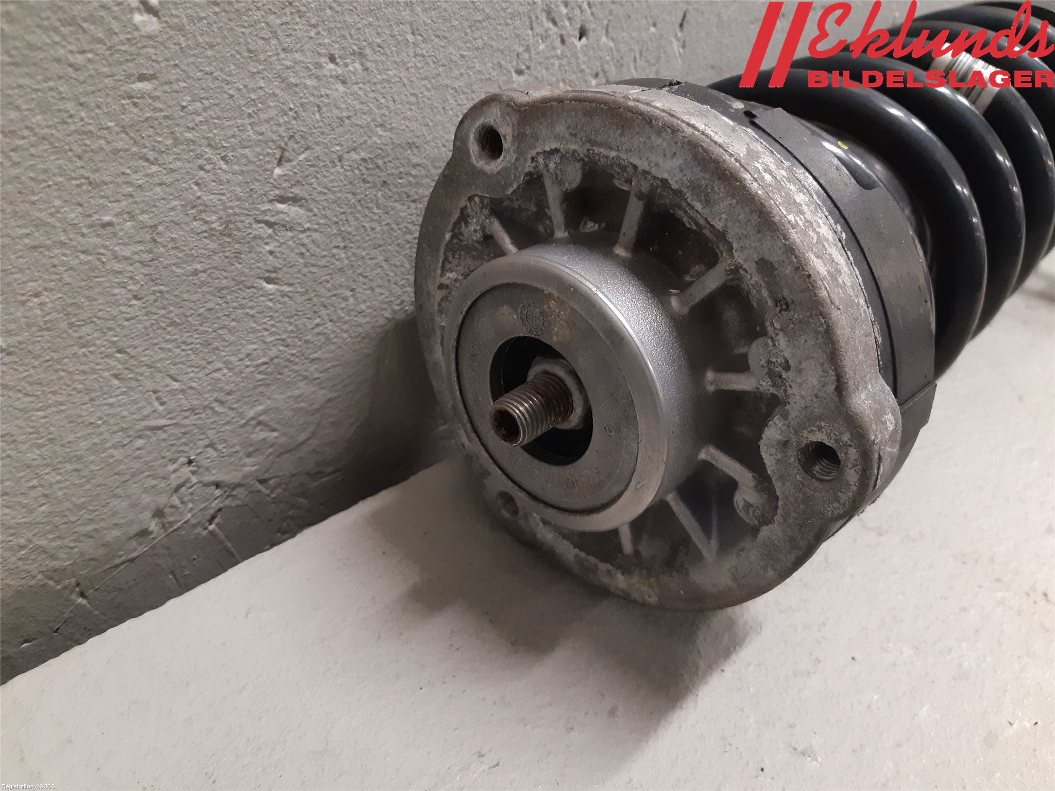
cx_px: 528
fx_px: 792
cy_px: 396
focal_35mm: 26
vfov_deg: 53.1
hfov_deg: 67.3
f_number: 1.7
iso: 250
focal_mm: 3.93
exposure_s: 1/50
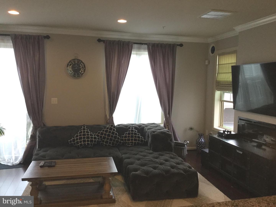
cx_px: 138
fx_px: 247
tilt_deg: -5.7
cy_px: 104
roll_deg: -0.6
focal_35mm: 31
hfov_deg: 58.4
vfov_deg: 45.4
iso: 40
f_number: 2.4
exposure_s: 1/30
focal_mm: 3.3
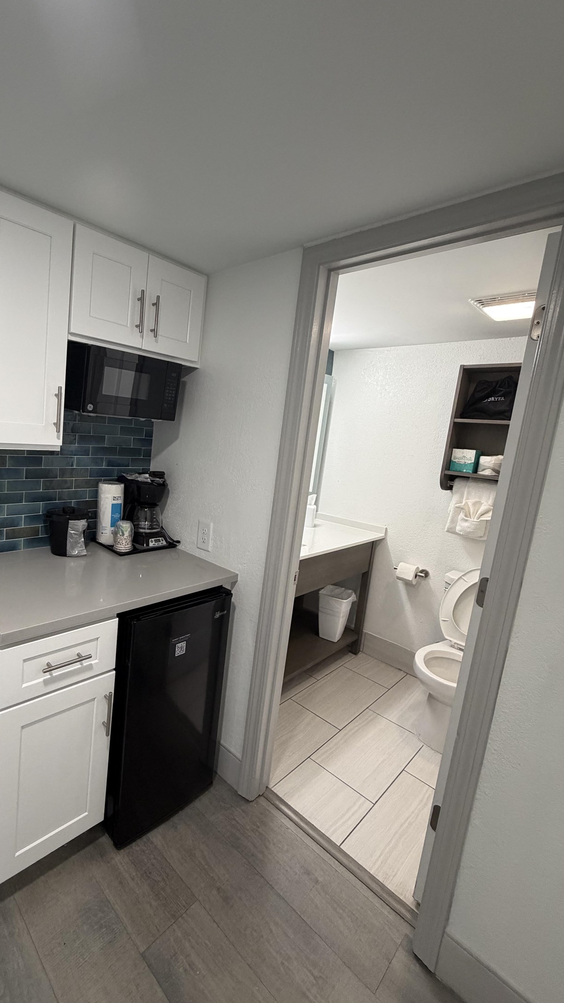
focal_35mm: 16
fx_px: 425
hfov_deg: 64.6
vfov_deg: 99.4
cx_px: 171
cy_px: 489
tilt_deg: -6.8
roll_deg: -5.2
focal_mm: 2.22
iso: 250
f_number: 2.2
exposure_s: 1/120
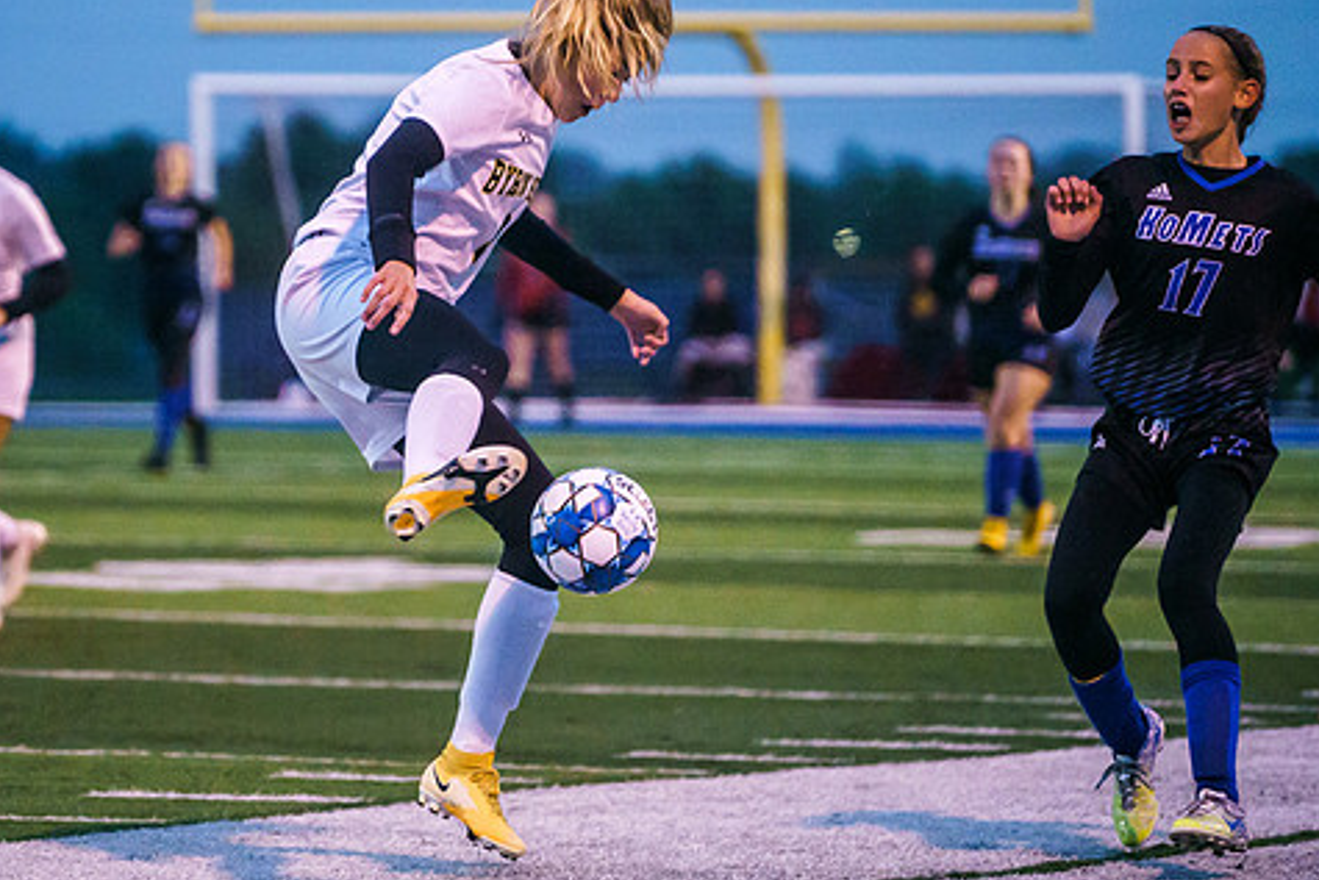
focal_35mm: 326
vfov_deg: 4.2
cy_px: 333
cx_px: 400
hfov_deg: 6.3
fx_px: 11947
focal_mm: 200
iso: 8000
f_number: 4
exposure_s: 1/800
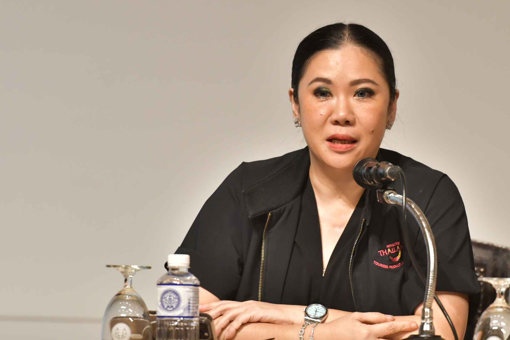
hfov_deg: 5.0
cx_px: 350
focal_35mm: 413
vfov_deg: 3.3
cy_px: 160
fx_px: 5849
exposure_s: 1/160
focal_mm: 200
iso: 1250
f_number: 2.8
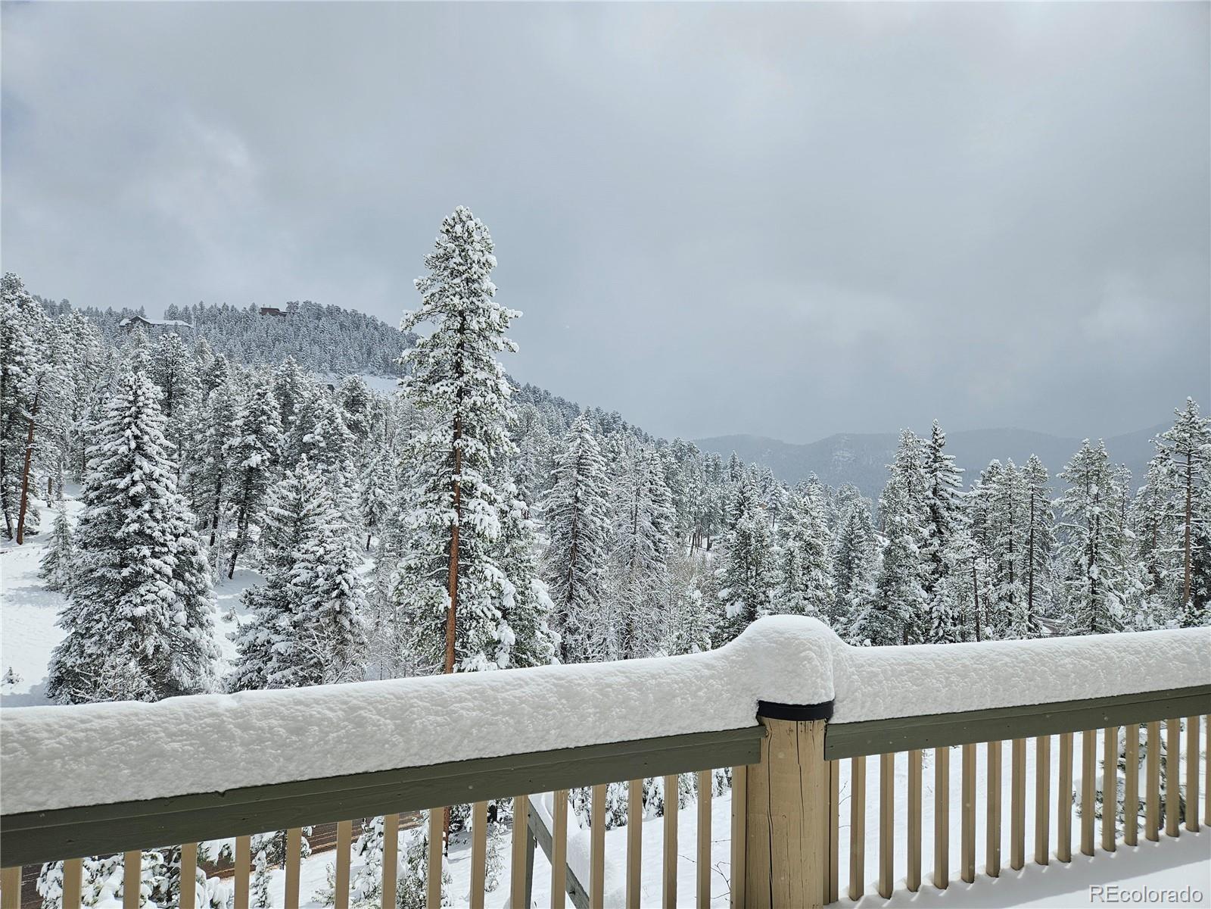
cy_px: 454
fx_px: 805
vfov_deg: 58.9
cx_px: 606
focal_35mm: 23
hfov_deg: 73.9
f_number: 1.8
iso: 25
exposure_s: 1/5401
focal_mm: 5.4
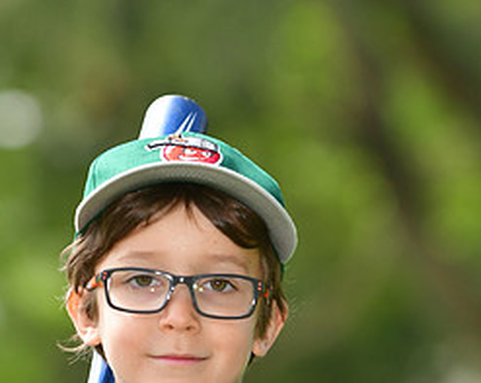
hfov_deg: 3.8
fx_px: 7296
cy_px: 484
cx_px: 143
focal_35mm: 513
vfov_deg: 3.0
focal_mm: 155
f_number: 4
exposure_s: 1/2500
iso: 500
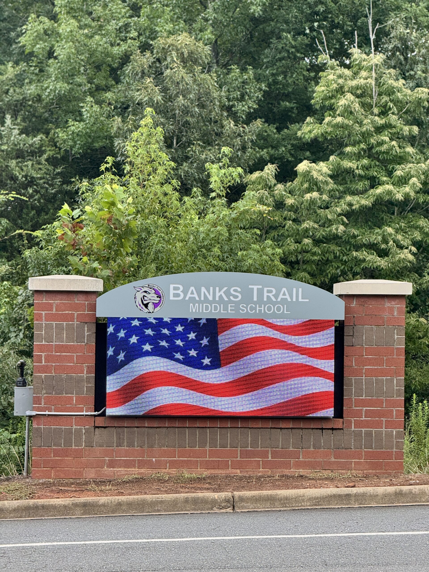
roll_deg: -0.3
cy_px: 286
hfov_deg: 12.3
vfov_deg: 16.4
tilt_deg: -0.8
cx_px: 214
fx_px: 1983
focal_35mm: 120
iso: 50
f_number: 2.8
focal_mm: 15.66
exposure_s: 1/283
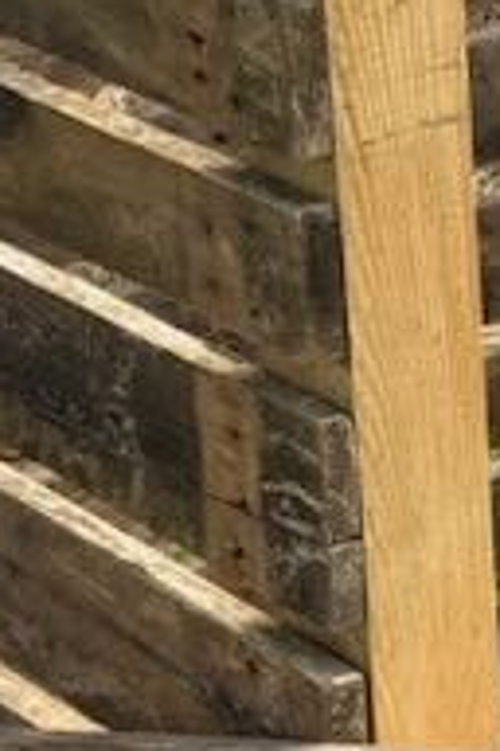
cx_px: 863
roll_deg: +1.0
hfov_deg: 7.4
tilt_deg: -23.4
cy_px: 485
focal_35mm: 180
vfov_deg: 11.4
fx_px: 3750
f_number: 1.6
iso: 50
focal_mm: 5.96
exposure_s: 1/1337
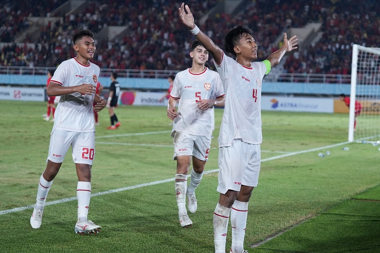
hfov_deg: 24.1
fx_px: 887
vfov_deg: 16.3
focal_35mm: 84
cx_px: 224
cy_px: 117
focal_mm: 70
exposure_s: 1/1600
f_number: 2.8
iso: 2000
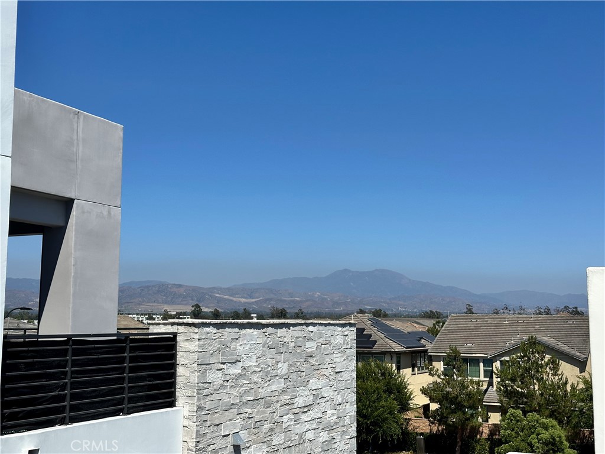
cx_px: 302
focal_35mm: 48
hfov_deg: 39.7
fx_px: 839
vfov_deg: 30.3
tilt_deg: +6.2
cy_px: 227
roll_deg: +0.2
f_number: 1.78
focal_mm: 6.86
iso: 64
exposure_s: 1/6623
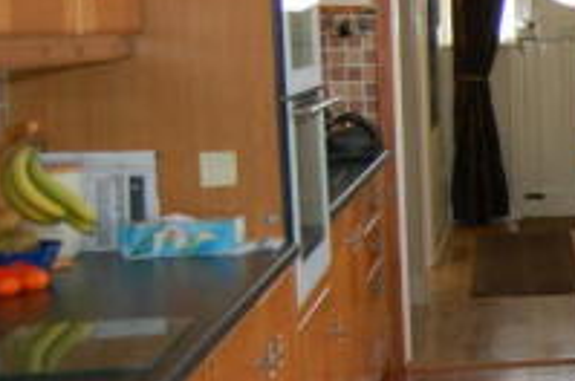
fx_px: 1419
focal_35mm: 89
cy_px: 202
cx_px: 823
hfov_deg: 20.2
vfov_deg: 15.3
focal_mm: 18
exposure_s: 1/60
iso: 400
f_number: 3.5
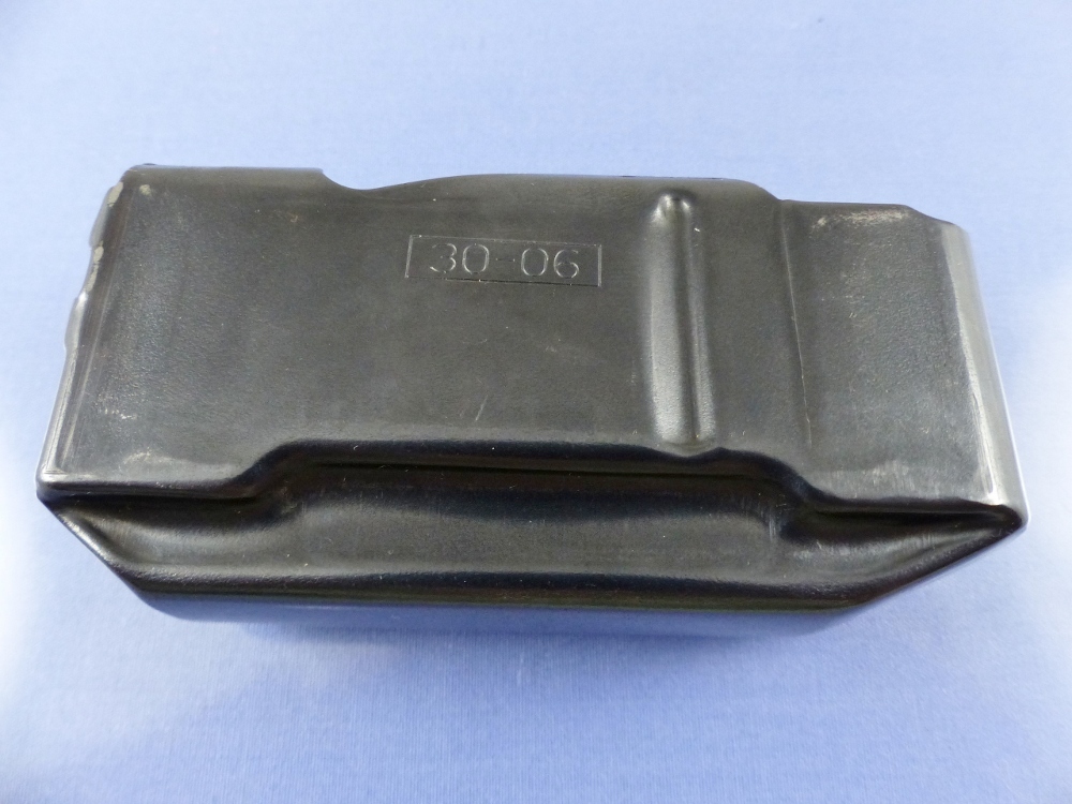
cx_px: 536
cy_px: 402
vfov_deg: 54.9
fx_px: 774
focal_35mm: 25
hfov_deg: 69.4
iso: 400
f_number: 2.8
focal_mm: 4.5
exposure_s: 1/60
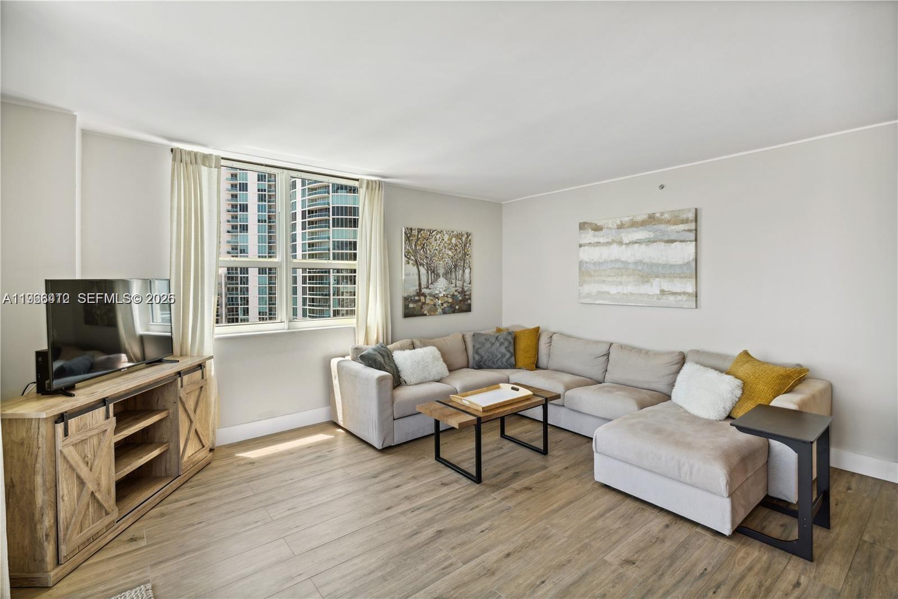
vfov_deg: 73.7
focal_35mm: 16
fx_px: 399
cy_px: 300
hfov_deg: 96.7
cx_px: 449
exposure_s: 1/80
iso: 200
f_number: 9
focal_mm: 16
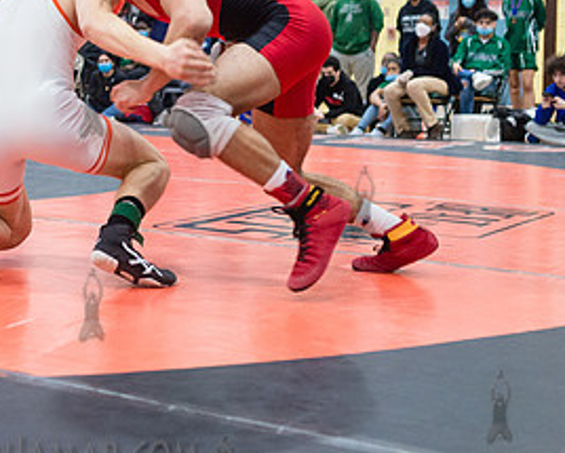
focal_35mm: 71
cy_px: 100
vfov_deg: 21.4
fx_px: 1189
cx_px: 91
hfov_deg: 26.1
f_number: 3.5
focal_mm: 35
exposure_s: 1/320
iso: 4000
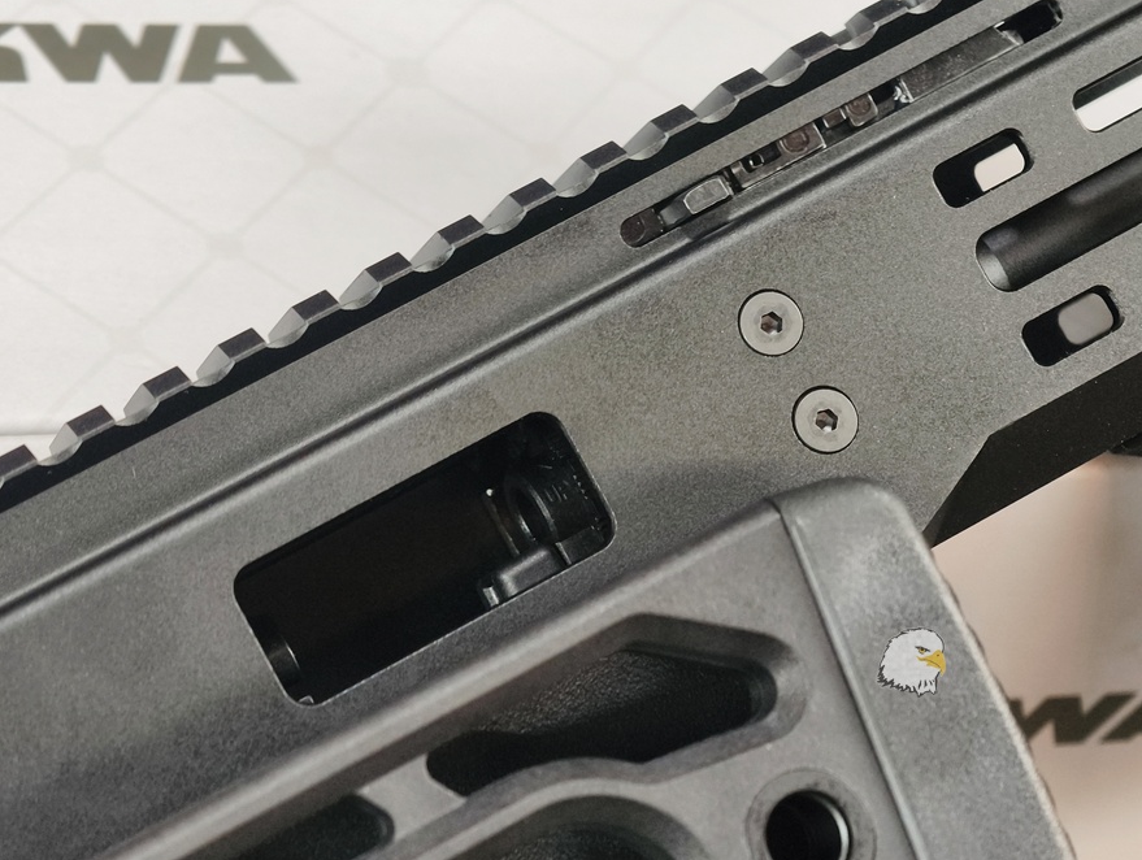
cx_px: 426
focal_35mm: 116
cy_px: 507
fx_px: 3833
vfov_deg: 12.8
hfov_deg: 16.9
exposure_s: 1/13.3
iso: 791
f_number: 2.67
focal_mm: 22.48
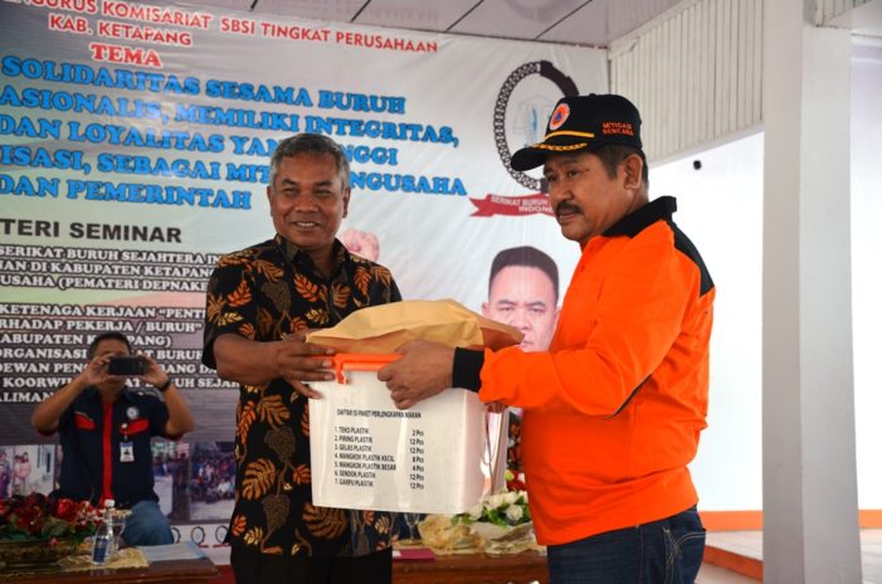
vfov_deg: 27.9
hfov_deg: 41.2
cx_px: 441
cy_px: 292
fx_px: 1173
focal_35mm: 48
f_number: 4
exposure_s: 1/60
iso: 400
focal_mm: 32
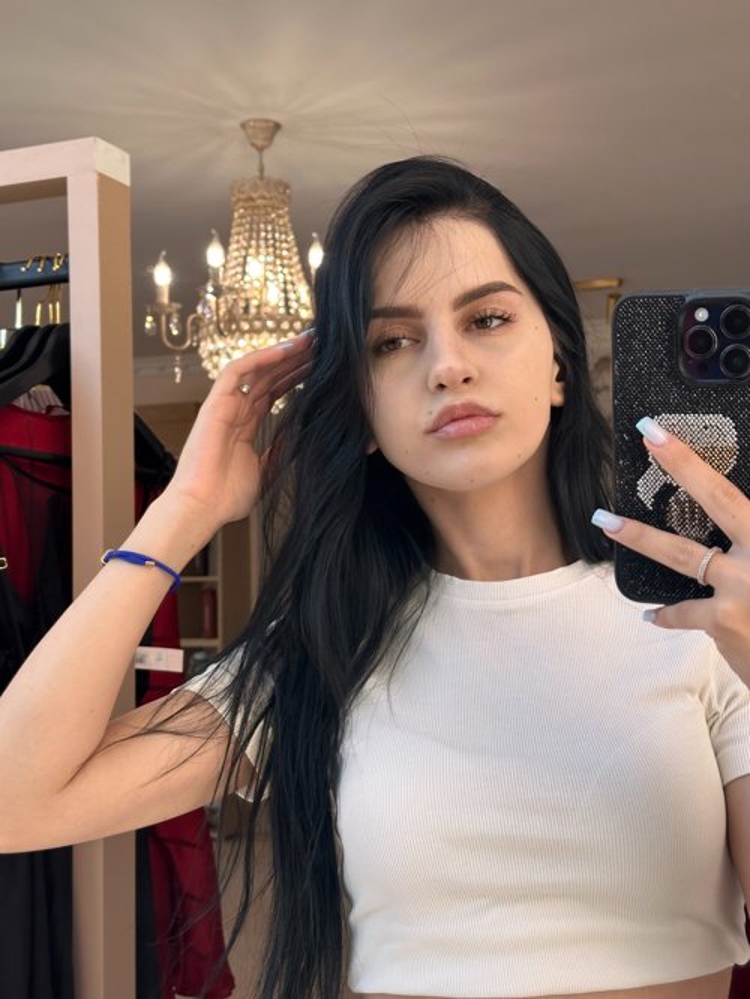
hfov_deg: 30.3
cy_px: 500
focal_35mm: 48
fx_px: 1386
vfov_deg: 39.6
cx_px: 375
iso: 64
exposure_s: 1/294
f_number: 1.78
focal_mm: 6.86
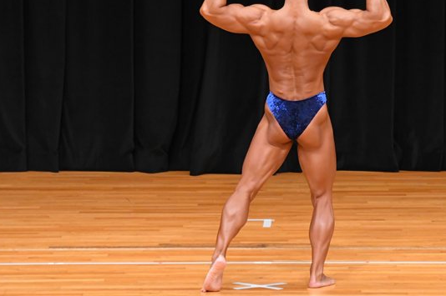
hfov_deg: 5.3
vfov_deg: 3.5
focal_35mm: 392
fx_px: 4852
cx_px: 286
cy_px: 104
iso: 4000
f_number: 5.6
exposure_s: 1/400
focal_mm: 180
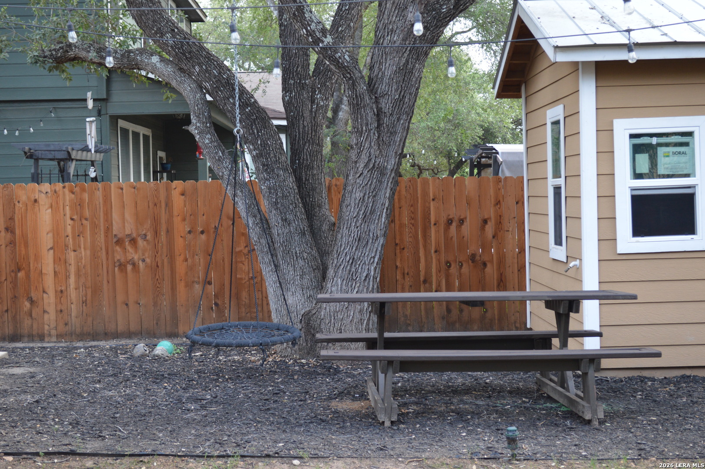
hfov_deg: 33.4
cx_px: 352
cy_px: 234
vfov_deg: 22.6
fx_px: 1174
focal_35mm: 60
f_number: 5.3
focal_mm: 40
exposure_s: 1/50
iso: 400
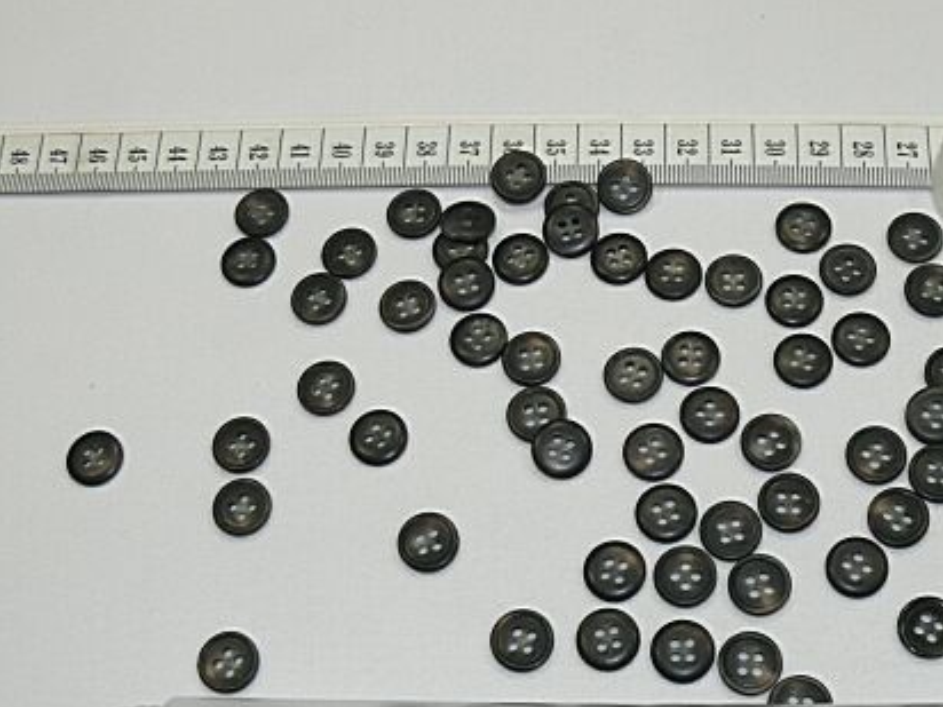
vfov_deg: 28.5
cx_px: 664
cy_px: 435
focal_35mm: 51
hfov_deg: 36.9
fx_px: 1389
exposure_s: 1/40
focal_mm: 7.4
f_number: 5.6
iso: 100
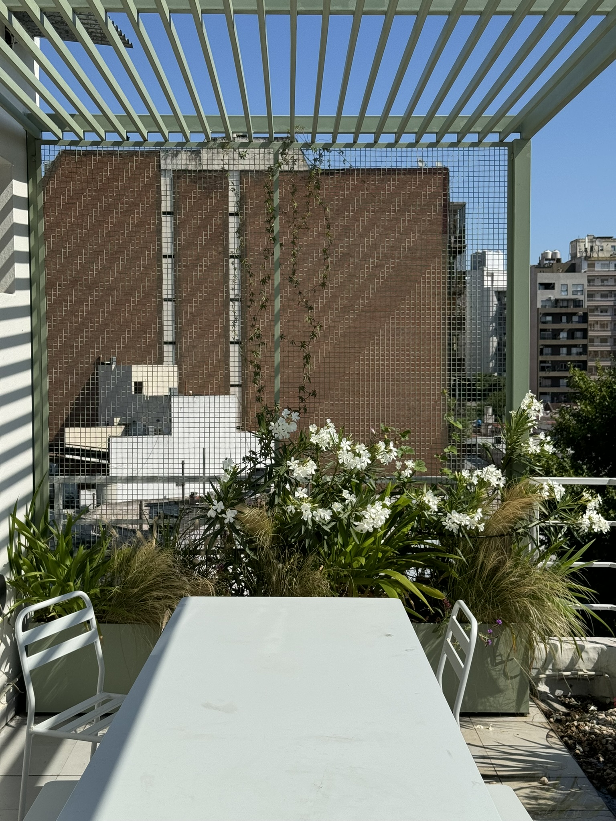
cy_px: 410
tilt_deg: -1.4
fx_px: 1139
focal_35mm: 48
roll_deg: +0.3
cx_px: 308
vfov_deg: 39.7
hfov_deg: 30.3
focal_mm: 6.76
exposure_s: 1/7092
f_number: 1.78
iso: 64
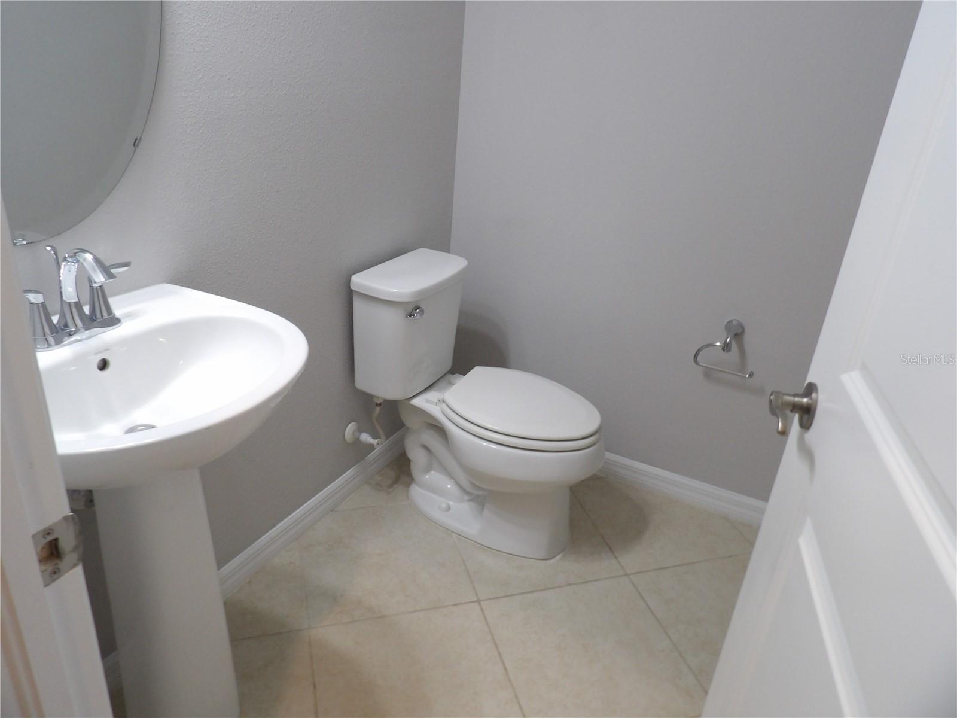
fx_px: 664
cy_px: 359
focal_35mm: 24
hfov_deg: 71.6
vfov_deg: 56.8
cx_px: 478
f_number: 3.2
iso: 200
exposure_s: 1/23
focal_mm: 4.3
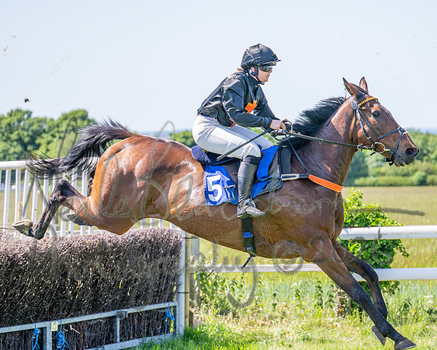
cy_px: 175
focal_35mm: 118
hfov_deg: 16.2
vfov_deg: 13.0
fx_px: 1530
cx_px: 259
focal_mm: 70
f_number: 2.8
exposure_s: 1/1600
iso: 200
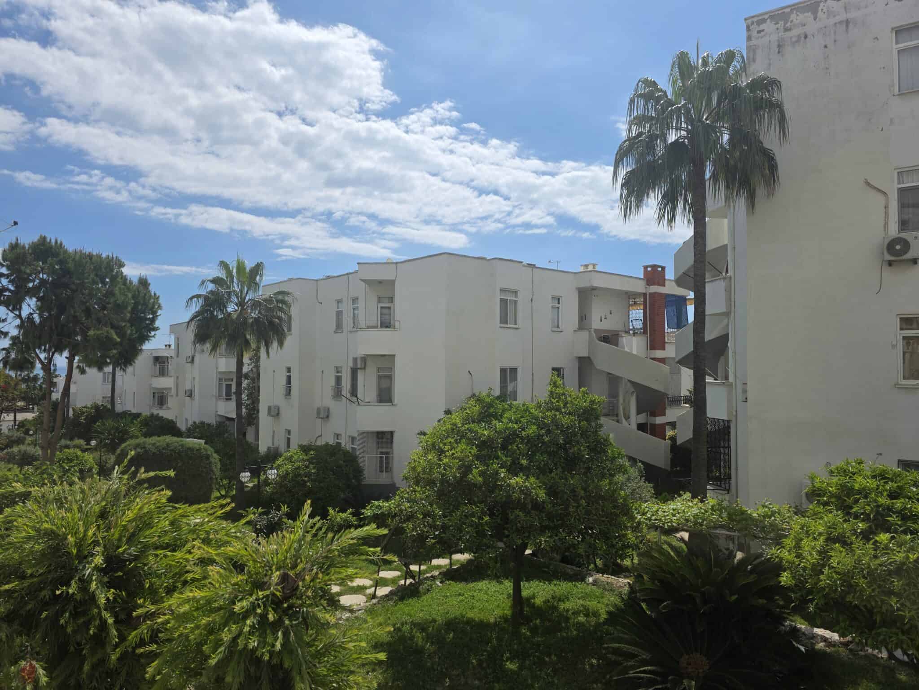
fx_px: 611
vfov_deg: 58.9
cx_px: 460
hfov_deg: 73.9
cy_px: 345
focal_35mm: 23
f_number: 1.7
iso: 64
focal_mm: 6.3
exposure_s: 1/7944
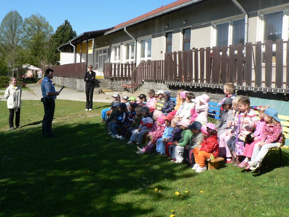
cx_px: 144
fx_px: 301
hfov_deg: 51.4
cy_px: 108
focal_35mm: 36
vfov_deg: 39.7
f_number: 4.5
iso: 80
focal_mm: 6
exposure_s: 1/400
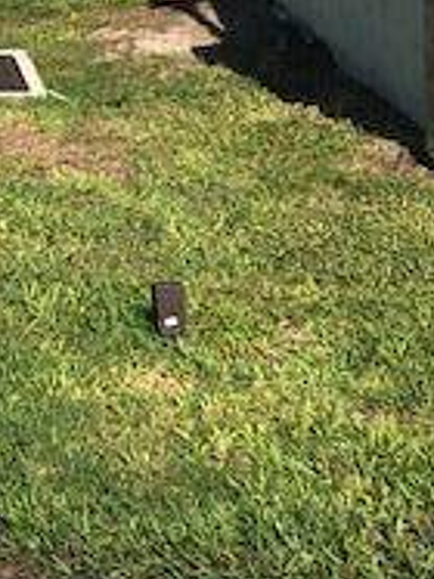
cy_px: -130
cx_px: -130
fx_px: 1607
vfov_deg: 19.2
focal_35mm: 96
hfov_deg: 14.7
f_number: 1.8
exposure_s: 1/3040
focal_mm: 3.99
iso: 25
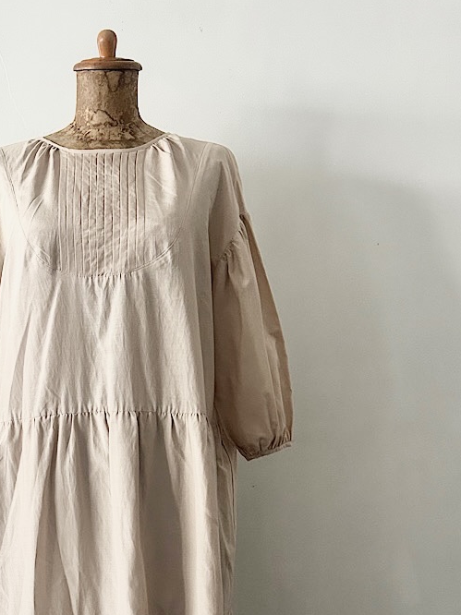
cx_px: 105
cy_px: 402
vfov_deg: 37.8
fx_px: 888
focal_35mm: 50
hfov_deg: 28.6
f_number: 1.5
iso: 320
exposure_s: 1/60
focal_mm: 5.7
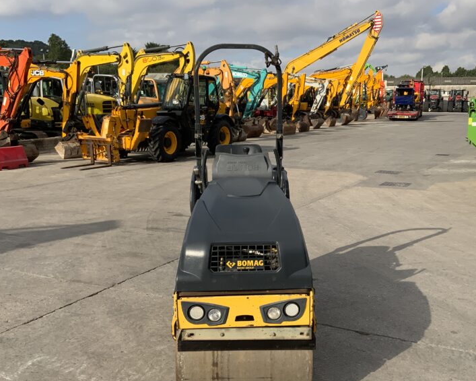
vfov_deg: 36.4
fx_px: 578
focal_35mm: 41
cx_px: 285
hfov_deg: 44.5
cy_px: 224
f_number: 1.8
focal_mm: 3
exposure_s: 1/2058
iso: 16
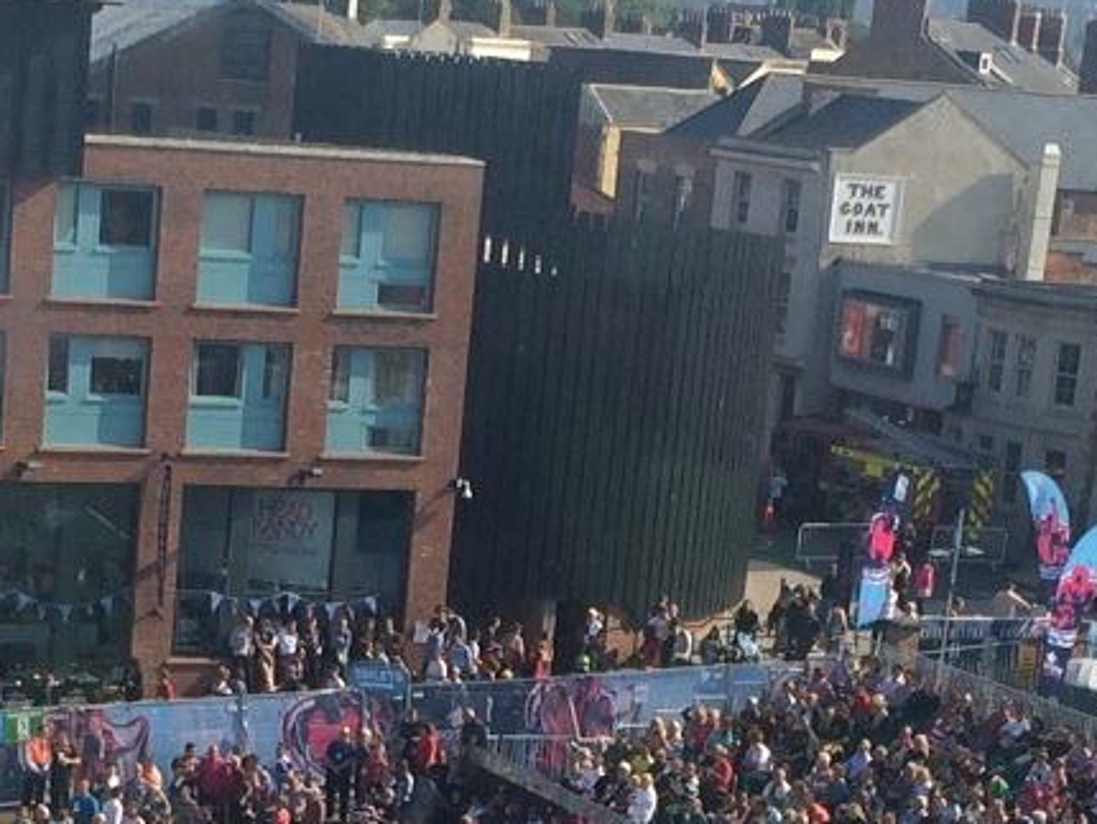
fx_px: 3488
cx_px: 339
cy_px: 1018
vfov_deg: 13.1
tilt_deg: -18.3
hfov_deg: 17.8
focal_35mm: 110
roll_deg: -4.9
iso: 32
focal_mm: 4.15
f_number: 2.2
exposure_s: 1/1709
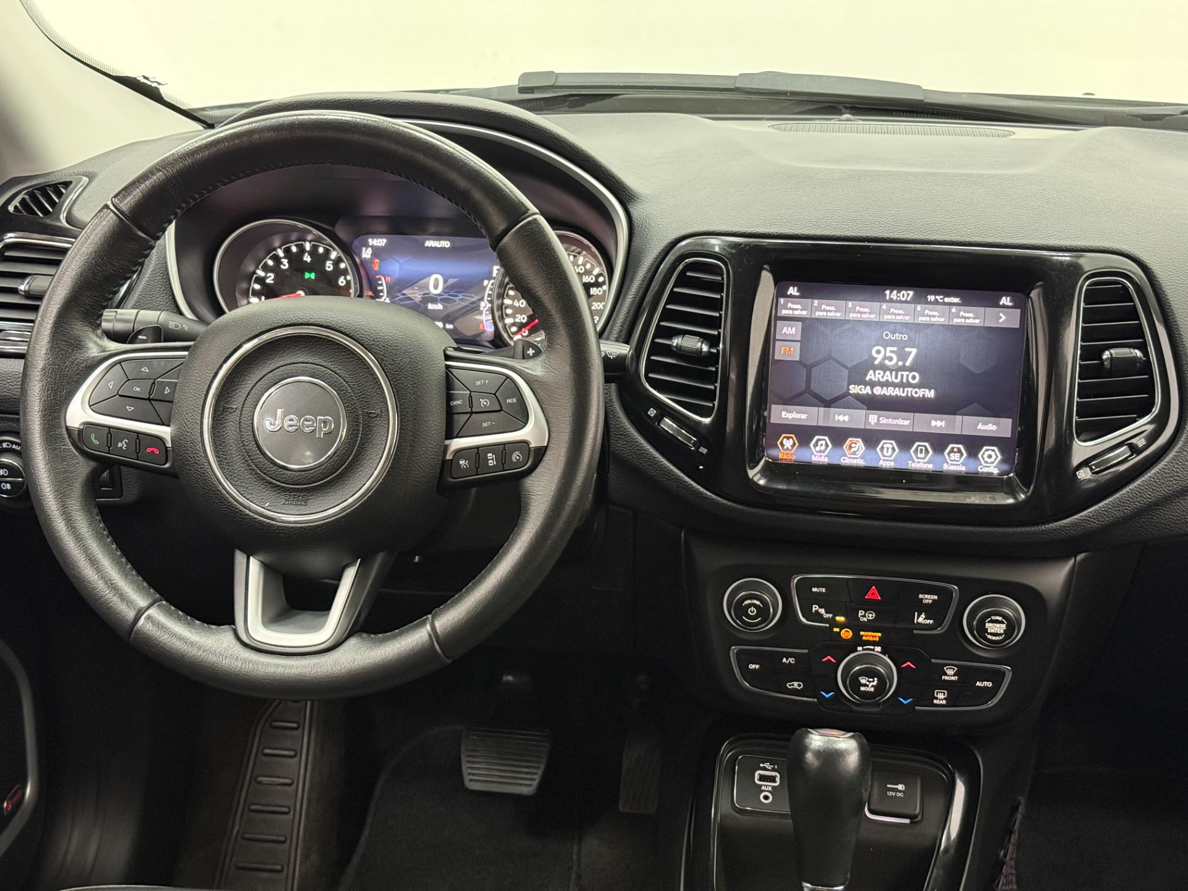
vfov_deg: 30.3
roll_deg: -1.3
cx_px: 594
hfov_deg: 39.7
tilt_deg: -17.2
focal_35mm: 48
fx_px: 1647
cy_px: 446
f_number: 1.78
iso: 500
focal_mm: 6.76
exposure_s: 1/30
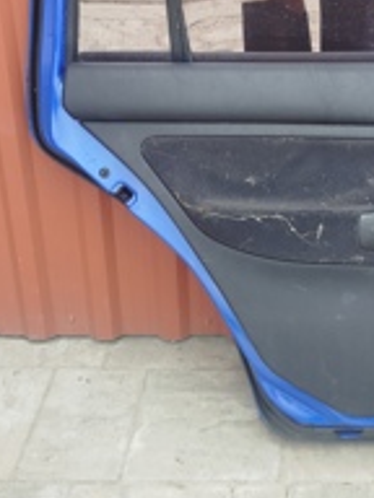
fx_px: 864
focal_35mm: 60
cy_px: 106
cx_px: 309
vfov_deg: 31.4
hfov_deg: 24.0
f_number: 1.7
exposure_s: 1/149
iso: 50
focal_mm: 5.31
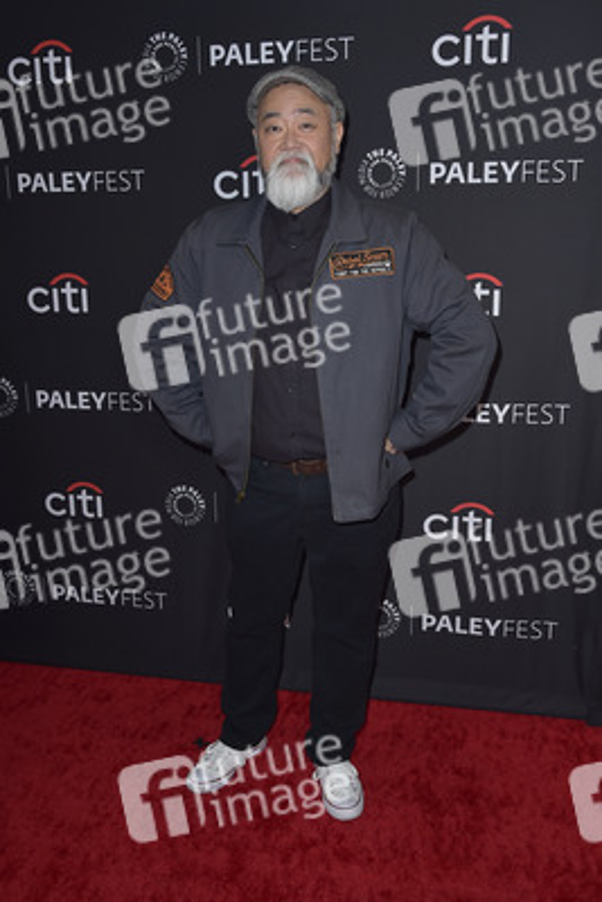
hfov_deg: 38.9
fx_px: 852
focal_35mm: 34
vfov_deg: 55.8
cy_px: 451
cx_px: 301
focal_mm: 34
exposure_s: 1/200
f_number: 6.3
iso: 320
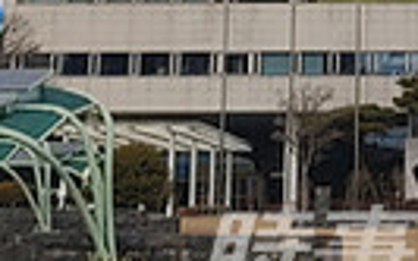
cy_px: -380
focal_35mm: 167
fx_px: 1902
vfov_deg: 7.3
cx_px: 443
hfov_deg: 12.4
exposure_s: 1/4000
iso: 50
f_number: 1.5
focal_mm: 4.23
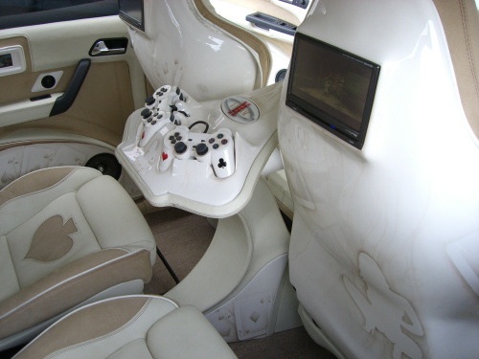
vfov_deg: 37.7
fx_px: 526
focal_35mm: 38
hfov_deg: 49.0
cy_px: 180
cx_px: 240
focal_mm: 6.2
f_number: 2.7
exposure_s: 1/250
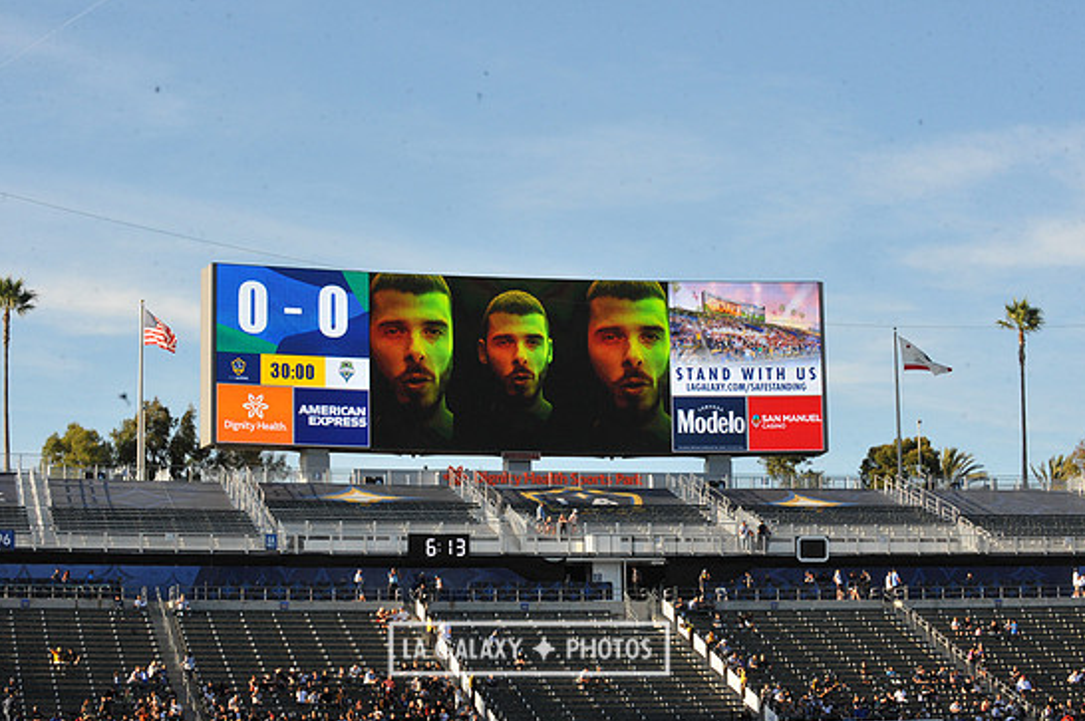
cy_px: 350
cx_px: 529
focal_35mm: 85
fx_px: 2559
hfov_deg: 23.9
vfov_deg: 16.0
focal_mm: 80
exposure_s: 1/1000
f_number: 16
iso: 1600
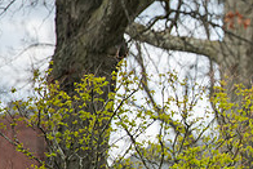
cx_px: 367
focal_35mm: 591
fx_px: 4156
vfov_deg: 2.3
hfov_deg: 3.5
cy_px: 68
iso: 200
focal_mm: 200
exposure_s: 1/800
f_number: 3.2
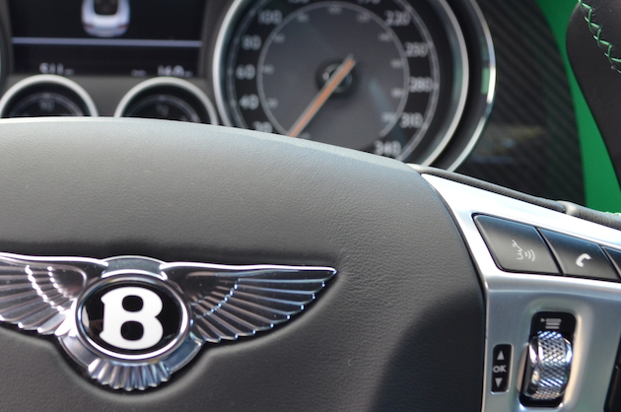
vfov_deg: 20.2
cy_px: 149
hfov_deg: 29.4
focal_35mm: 67
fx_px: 1154
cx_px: 124
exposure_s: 1/125
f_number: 5.6
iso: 400
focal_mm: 22
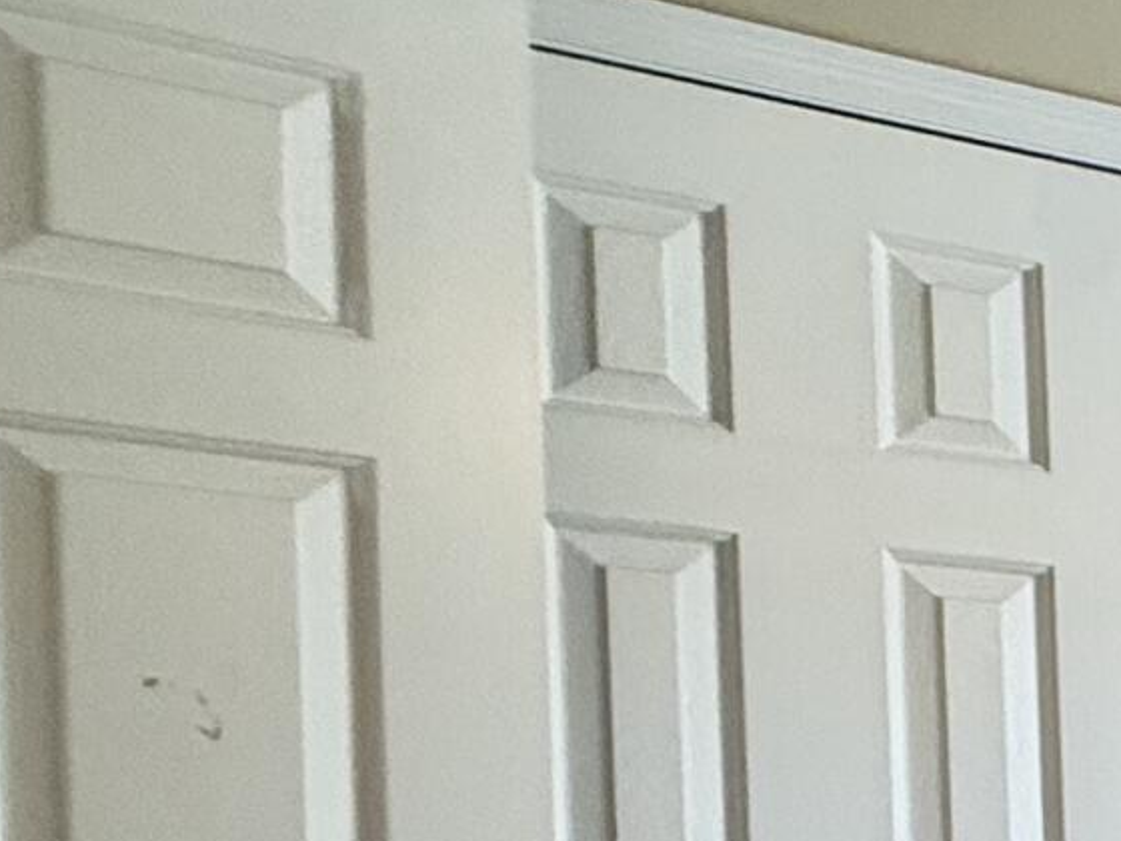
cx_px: 2883
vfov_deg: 18.5
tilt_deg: -0.2
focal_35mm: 75
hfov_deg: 13.9
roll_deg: +1.6
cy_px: 1025
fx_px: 2429
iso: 250
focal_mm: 2.22
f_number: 2.2
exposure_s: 1/120
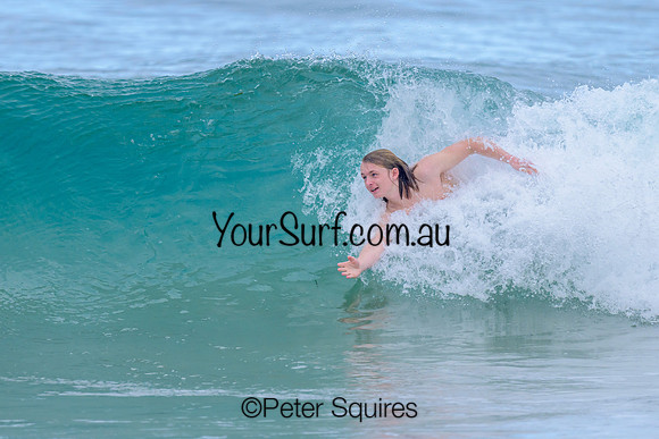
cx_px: 364
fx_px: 20125
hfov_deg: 1.9
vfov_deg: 1.3
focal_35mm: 1099
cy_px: 243
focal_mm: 800
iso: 640
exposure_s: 1/2000
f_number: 6.3
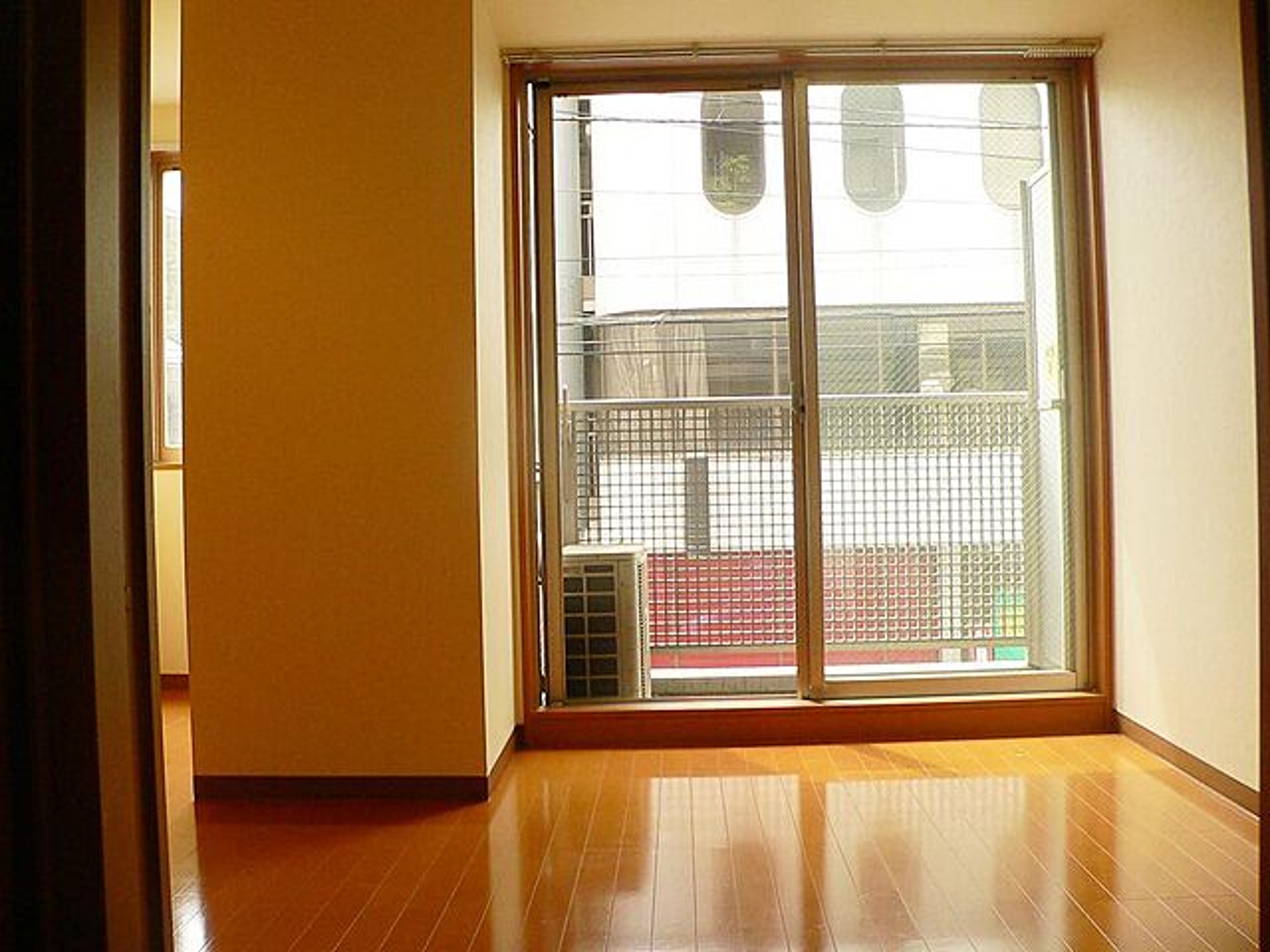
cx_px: 635
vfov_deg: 40.7
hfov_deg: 52.6
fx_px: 1284
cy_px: 476
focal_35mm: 35
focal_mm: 4.6
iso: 100
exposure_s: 1/60
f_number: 2.8
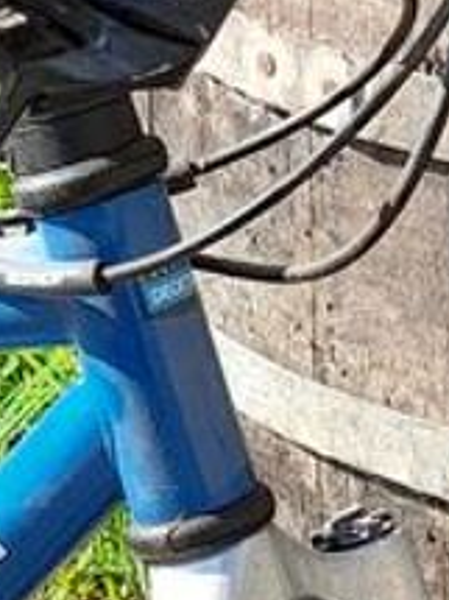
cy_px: 906
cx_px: 413
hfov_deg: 9.5
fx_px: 2683
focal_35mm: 155
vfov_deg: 12.1
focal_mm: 4.6
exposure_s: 1/212
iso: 20
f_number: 2
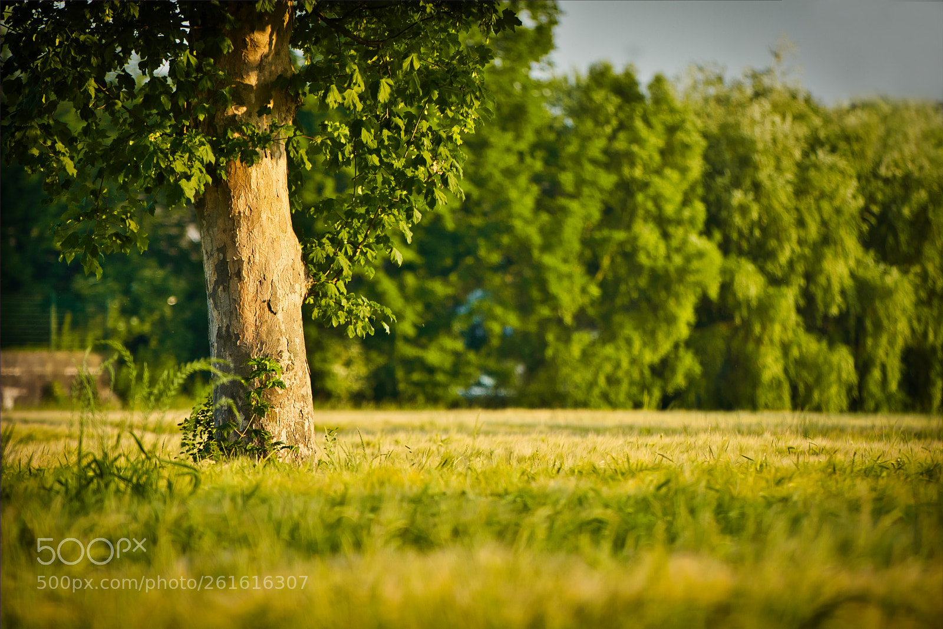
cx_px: 472
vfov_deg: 4.7
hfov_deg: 7.0
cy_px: 314
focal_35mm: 292
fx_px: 7660
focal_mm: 195
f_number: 2.8
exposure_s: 1/1250
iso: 100
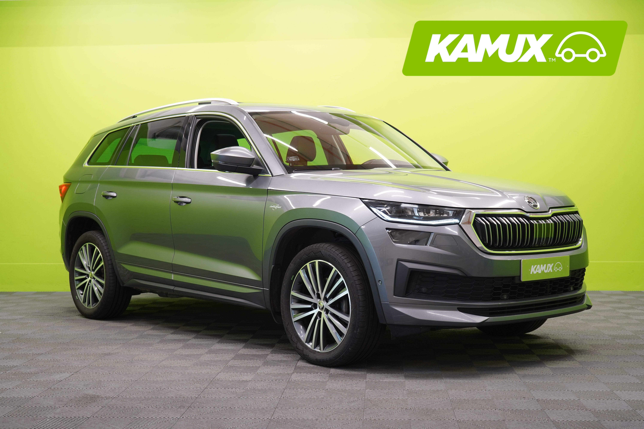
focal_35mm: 49
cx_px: 322
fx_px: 876
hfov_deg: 40.3
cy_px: 214
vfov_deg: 27.5
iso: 500
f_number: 5
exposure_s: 1/30
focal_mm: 49
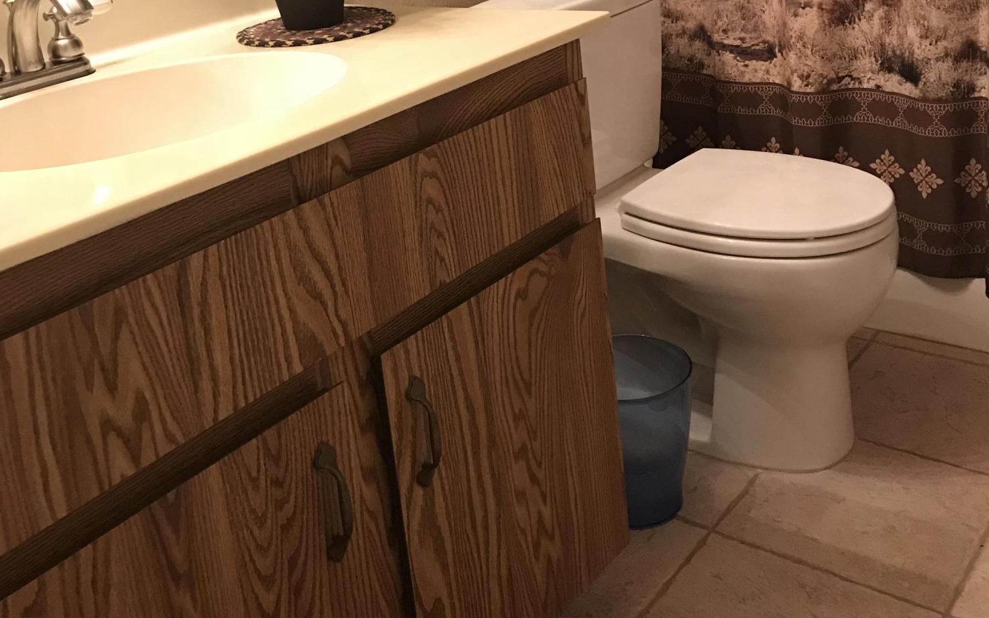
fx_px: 1078
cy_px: 72
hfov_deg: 49.3
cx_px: 491
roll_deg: +6.5
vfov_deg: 30.7
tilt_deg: -13.1
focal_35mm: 40
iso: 80
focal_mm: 3.99
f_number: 1.8
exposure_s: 1/15
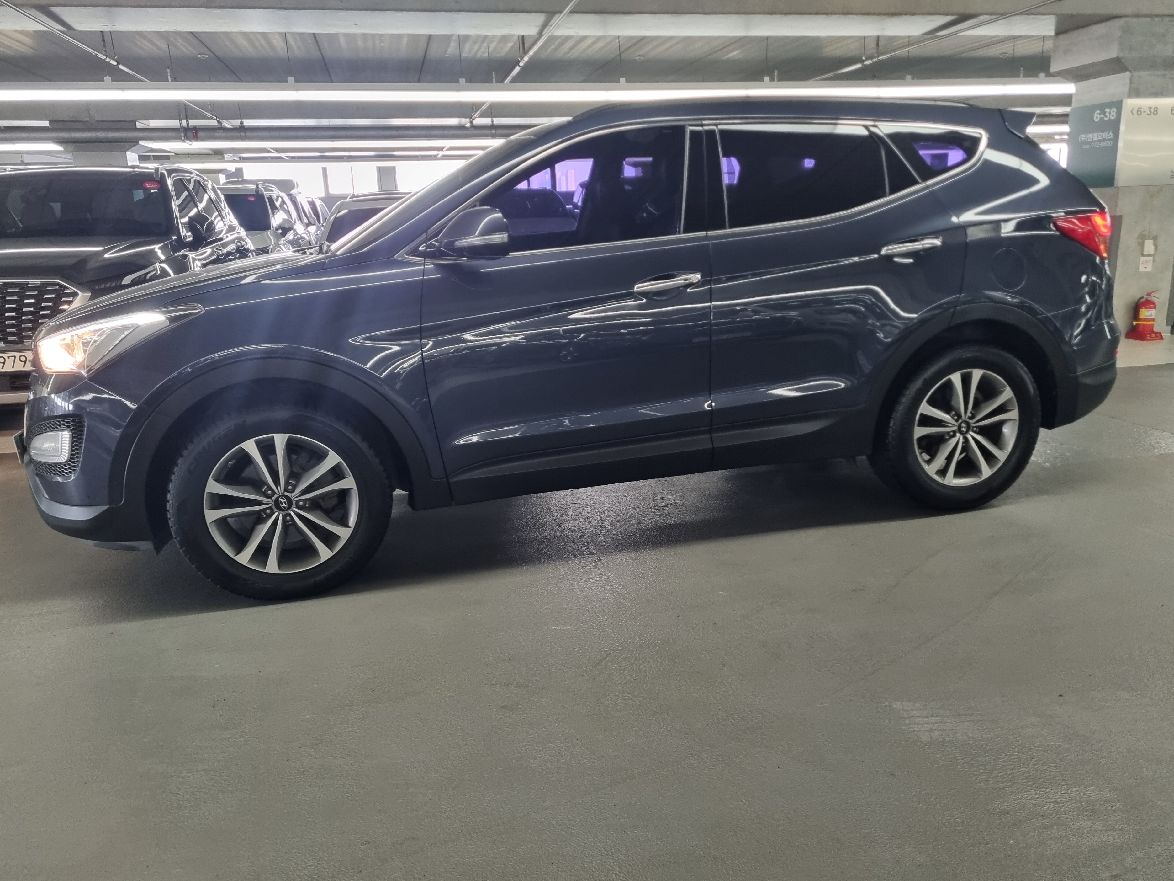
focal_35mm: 28
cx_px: 587
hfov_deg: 63.4
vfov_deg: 49.7
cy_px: 464
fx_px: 950
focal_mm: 5.4
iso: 320
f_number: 1.8
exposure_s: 1/40
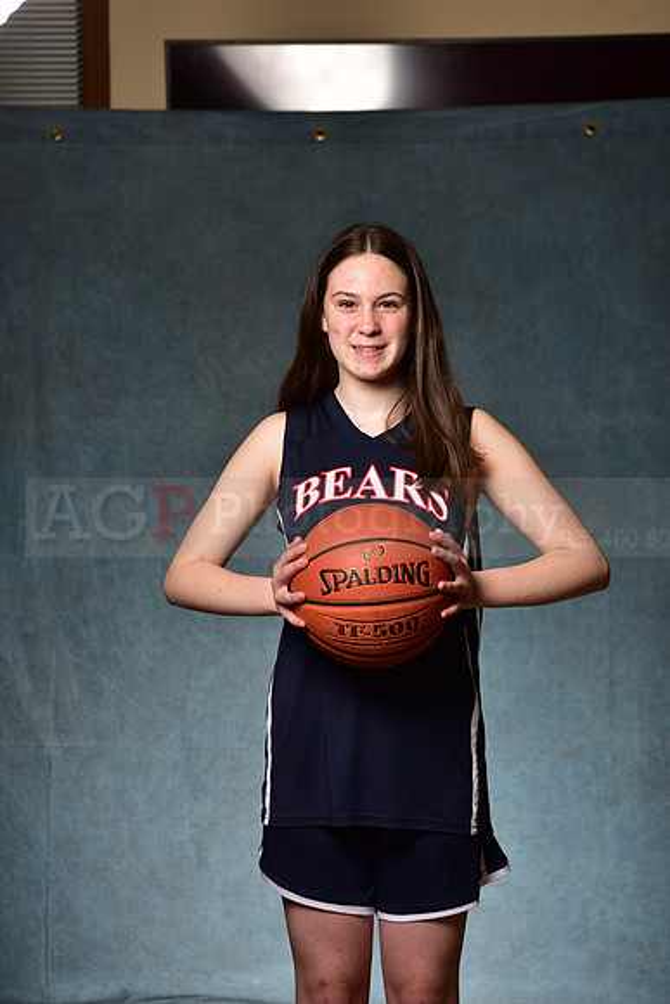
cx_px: 335
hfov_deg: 19.5
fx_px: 1953
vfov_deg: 28.8
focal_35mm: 70
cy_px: 502
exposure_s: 1/200
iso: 100
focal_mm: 70
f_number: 5
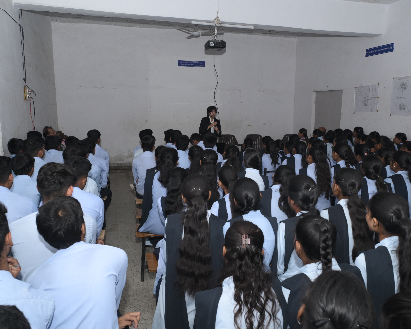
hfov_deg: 62.2
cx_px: 210
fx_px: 341
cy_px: 162
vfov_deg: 51.5
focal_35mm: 28
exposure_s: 1/160
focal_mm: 24
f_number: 7.1
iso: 1600
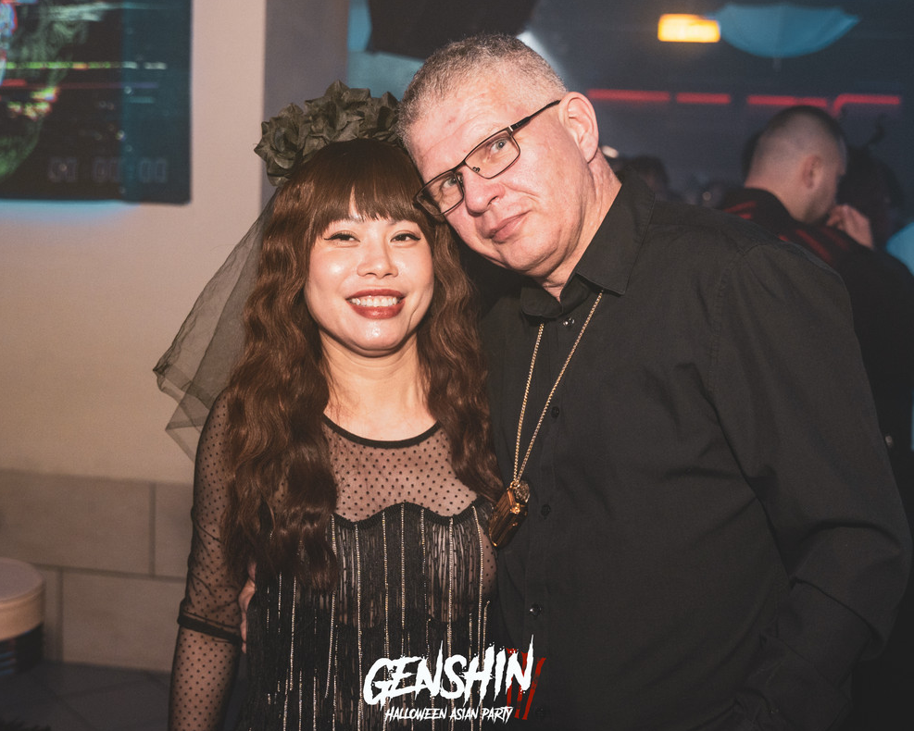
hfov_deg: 36.0
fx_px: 1407
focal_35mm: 52
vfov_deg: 29.1
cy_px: 407
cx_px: 455
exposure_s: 1/60
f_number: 2.8
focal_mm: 31.9
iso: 1250
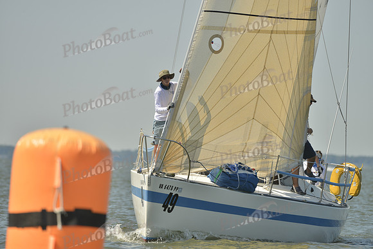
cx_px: 186
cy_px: 124
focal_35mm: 400
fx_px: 4145
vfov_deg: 3.4
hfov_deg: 5.2
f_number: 6.3
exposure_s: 1/1000
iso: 200
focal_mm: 400
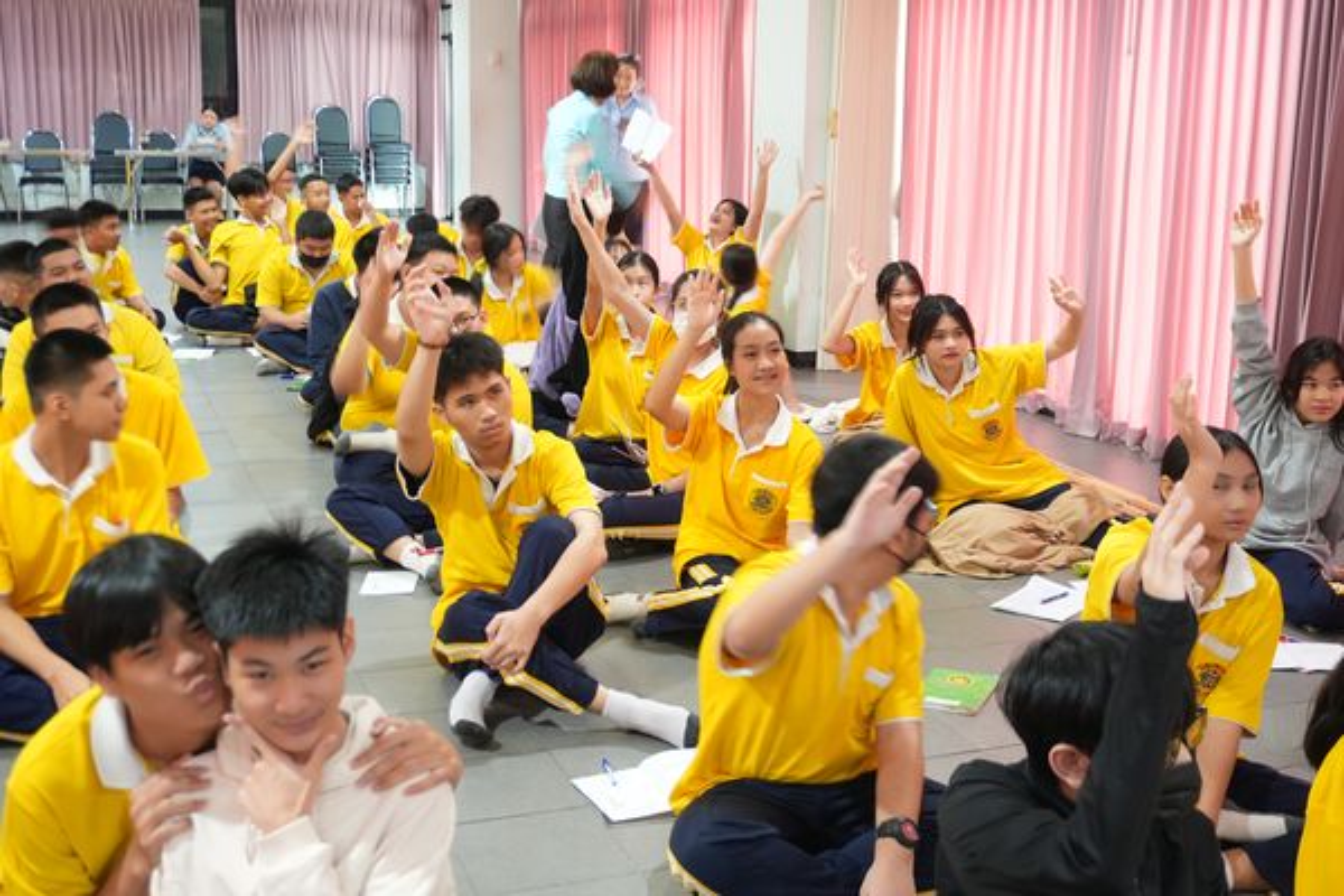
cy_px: 448
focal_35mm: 42
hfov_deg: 46.4
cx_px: 672
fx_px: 1568
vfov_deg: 31.9
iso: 500
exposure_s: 1/6
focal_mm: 28
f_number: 4.5
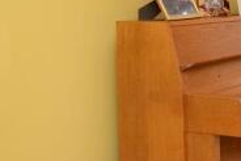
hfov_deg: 22.3
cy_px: 3
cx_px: 409
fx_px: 429
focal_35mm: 64
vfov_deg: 20.6
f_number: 8
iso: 400
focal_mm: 12
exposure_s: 1/60
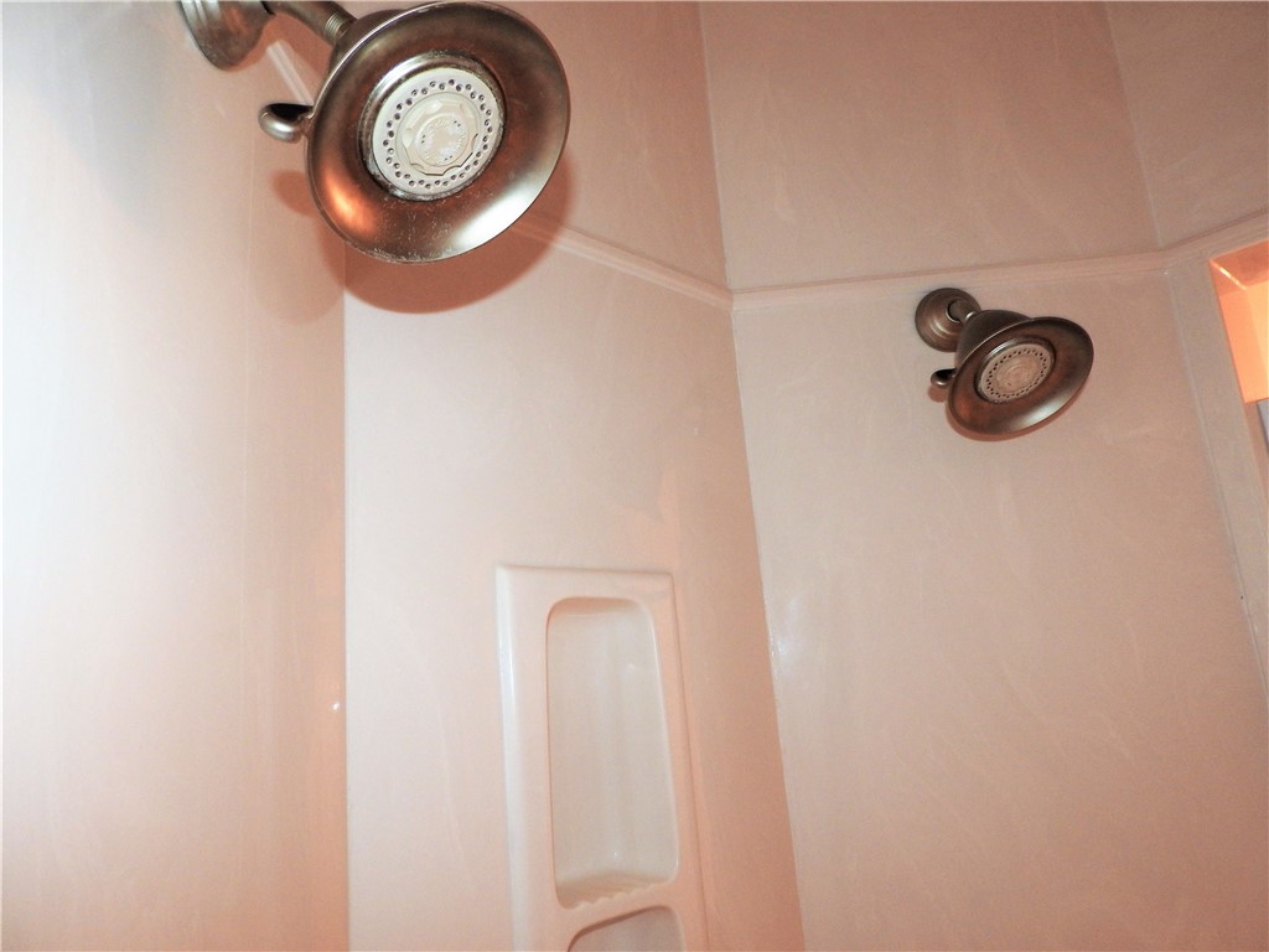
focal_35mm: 24
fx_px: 880
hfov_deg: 71.6
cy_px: 476
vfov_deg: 56.8
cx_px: 634
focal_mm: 4.3
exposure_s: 1/30
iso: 200
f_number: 3.3
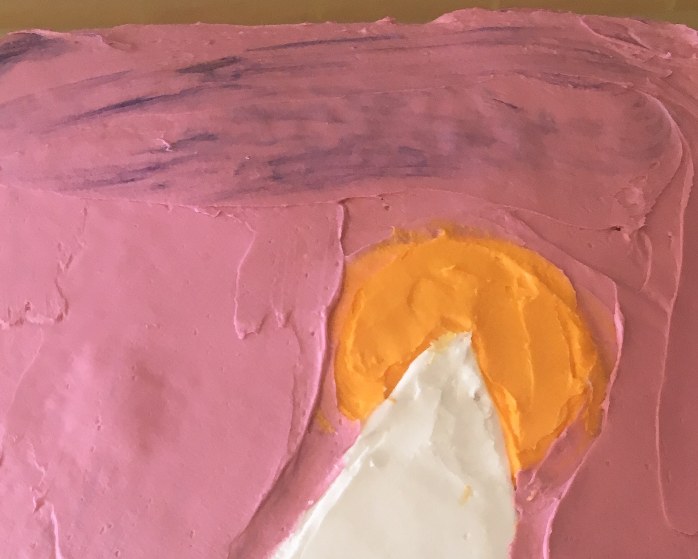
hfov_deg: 30.0
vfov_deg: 22.0
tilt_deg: -78.8
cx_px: 350
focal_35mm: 63
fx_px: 1301
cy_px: 704
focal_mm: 4.15
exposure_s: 1/40
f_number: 2.2
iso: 25
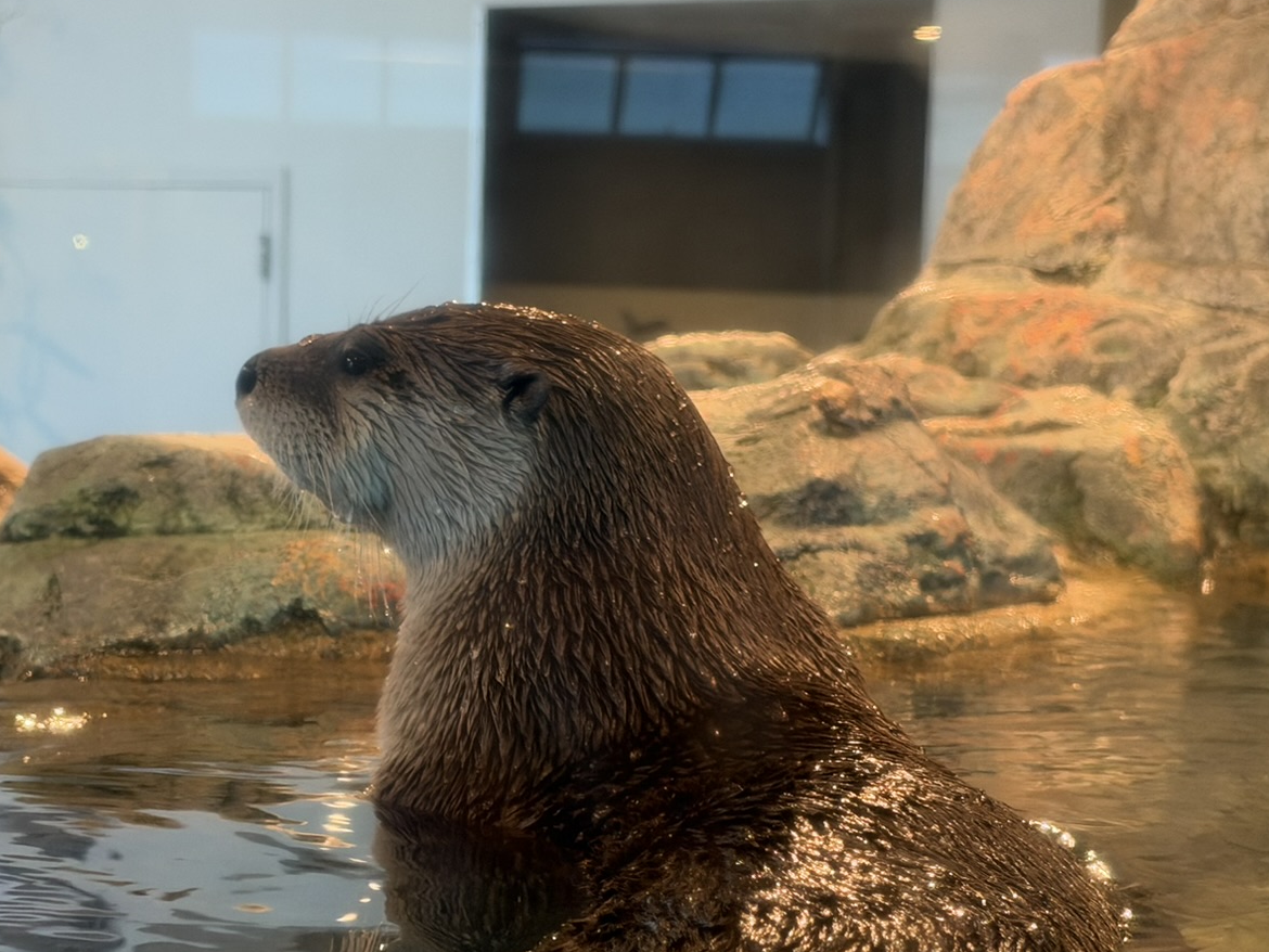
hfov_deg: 23.2
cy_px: 591
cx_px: 450
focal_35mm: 84
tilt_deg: -5.0
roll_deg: -1.8
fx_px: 3080
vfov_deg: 17.6
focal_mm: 6.93
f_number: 1.48
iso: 160
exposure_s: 1/60
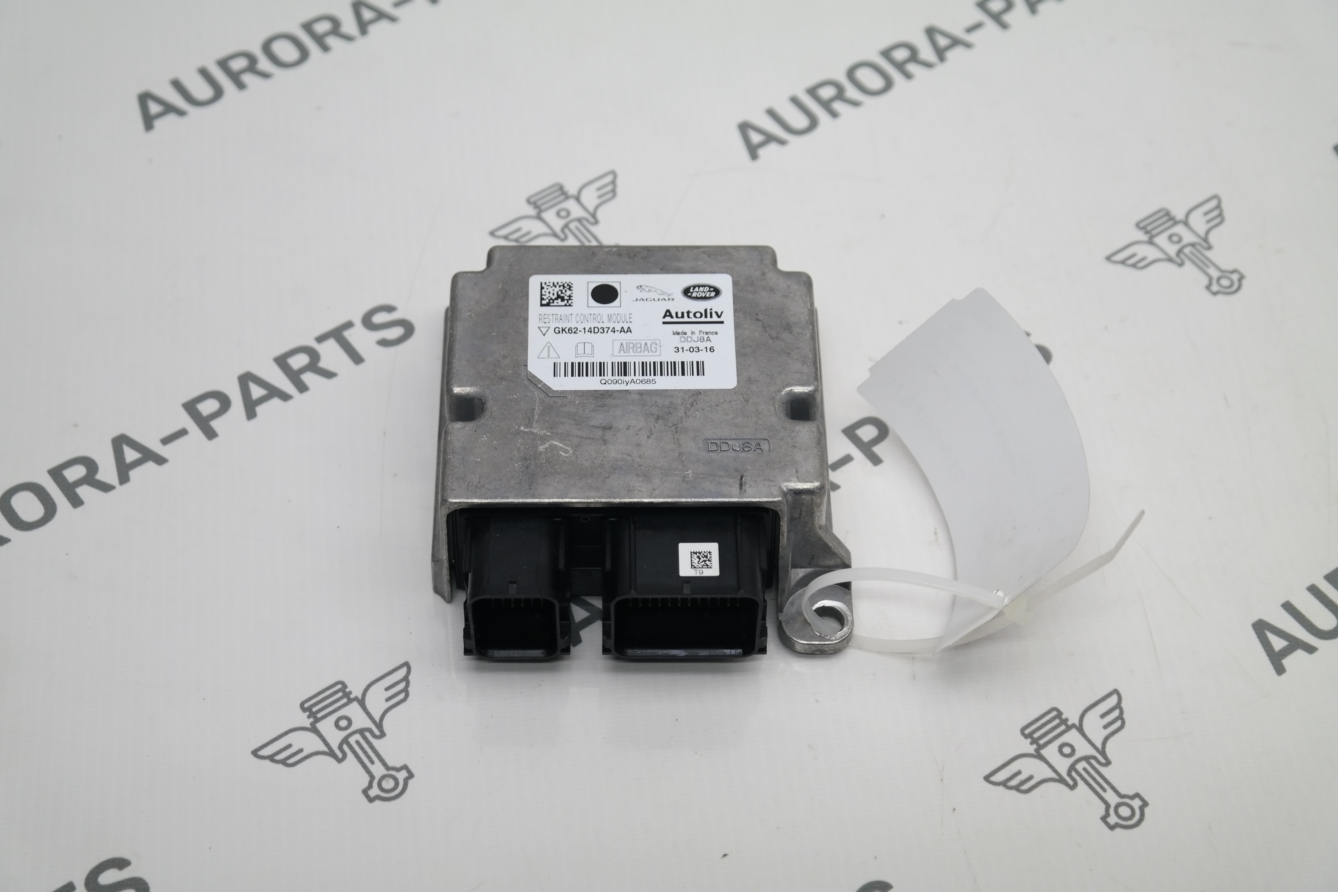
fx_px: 2378
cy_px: 446
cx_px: 669
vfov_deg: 21.2
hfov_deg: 31.4
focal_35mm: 64
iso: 200
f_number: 5
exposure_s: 1/60
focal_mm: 42
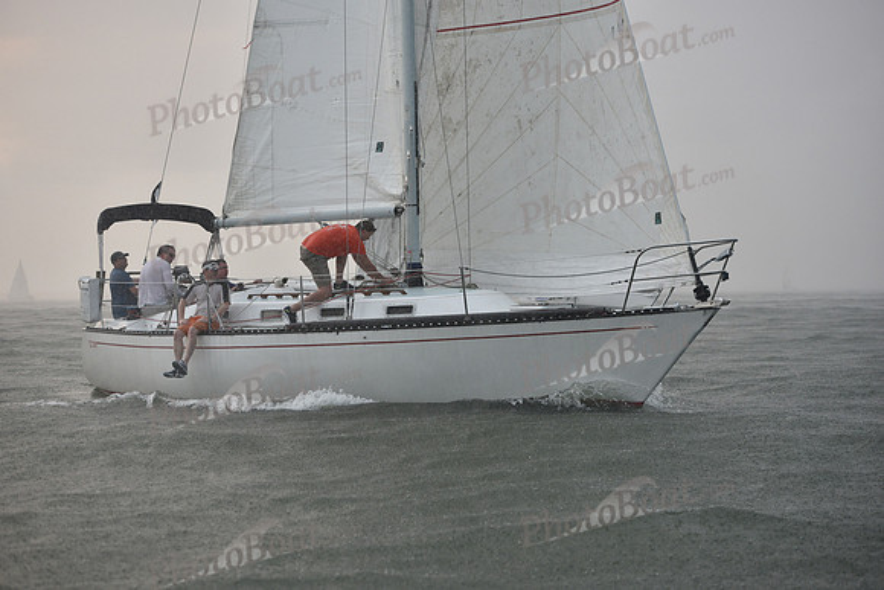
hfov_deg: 25.4
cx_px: 442
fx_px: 1965
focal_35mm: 80
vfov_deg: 17.1
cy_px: 295
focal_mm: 80
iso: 400
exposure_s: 1/500
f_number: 3.5
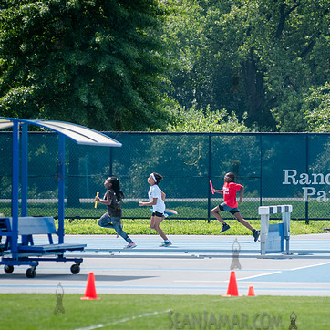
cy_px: 183
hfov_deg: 5.2
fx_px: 3602
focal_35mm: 334
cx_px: 181
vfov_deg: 5.2
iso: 400
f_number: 4.5
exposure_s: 1/1600
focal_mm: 200
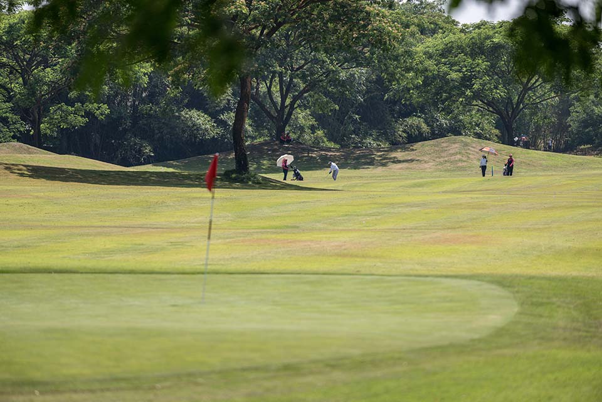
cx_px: 301
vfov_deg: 6.9
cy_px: 201
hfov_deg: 10.3
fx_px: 3344
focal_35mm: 200
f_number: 3.2
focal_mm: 200
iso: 250
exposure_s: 1/4000
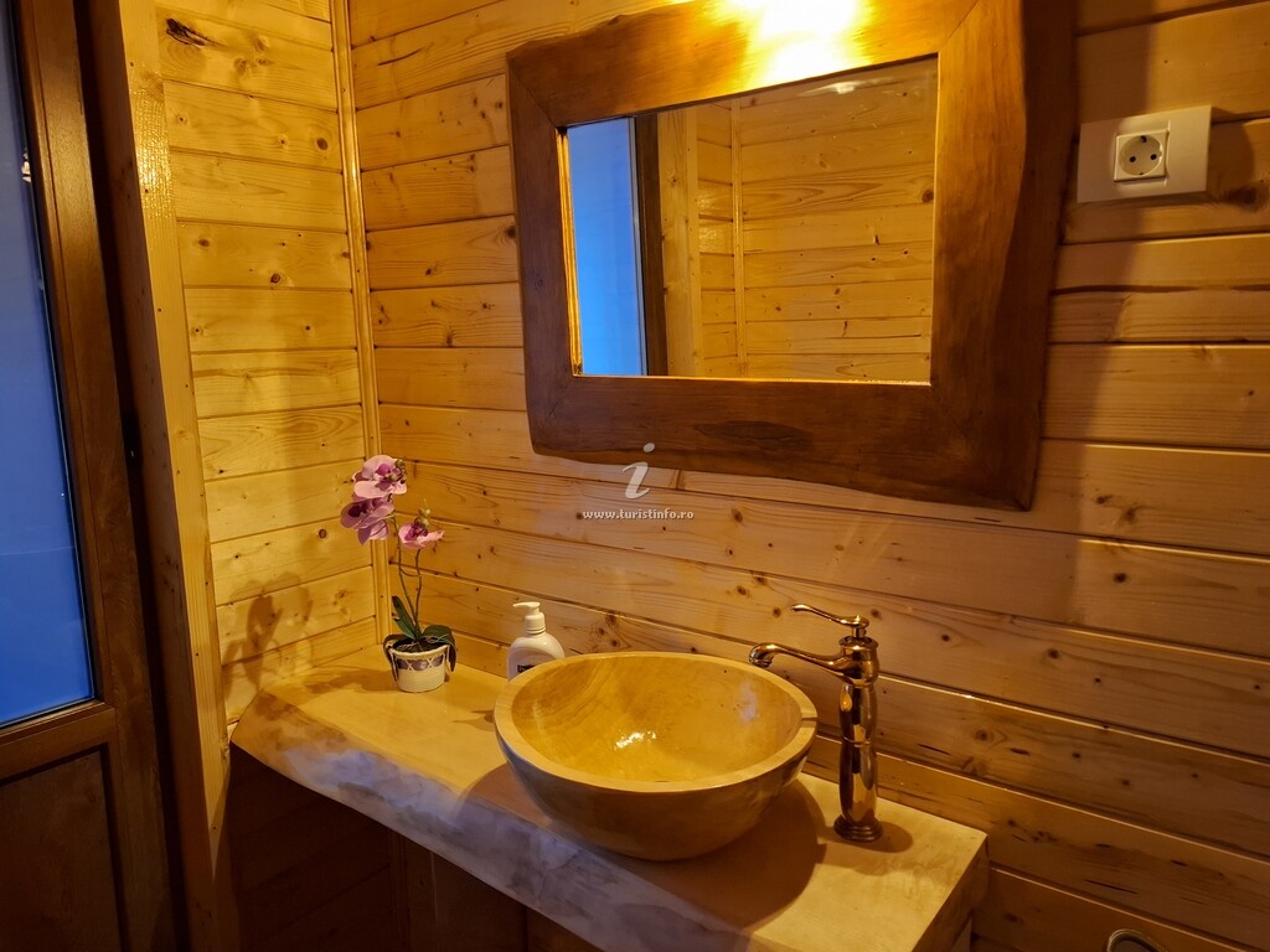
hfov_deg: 73.9
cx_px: 635
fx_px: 844
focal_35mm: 23
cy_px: 476
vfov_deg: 58.9
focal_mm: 5.54
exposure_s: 1/33
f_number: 1.8
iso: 400
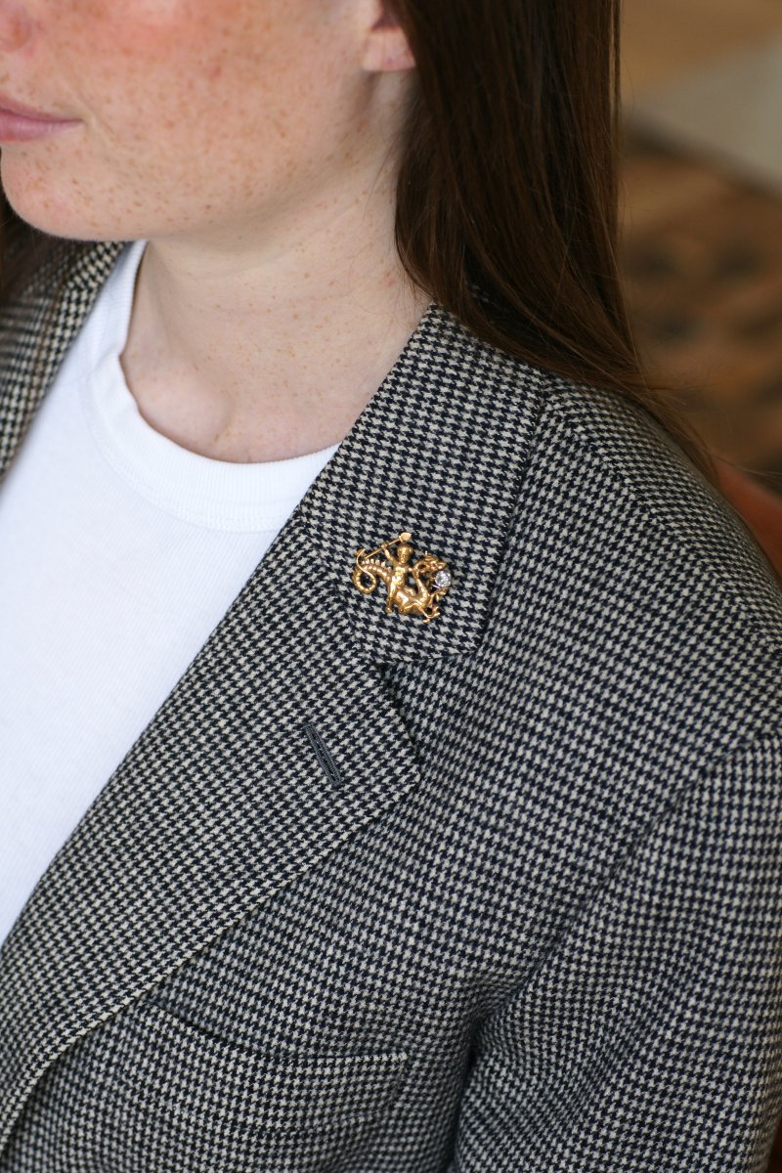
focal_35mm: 105
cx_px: 391
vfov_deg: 19.5
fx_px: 3421
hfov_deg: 13.0
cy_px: 586
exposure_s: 1/125
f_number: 3.2
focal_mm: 70
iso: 200
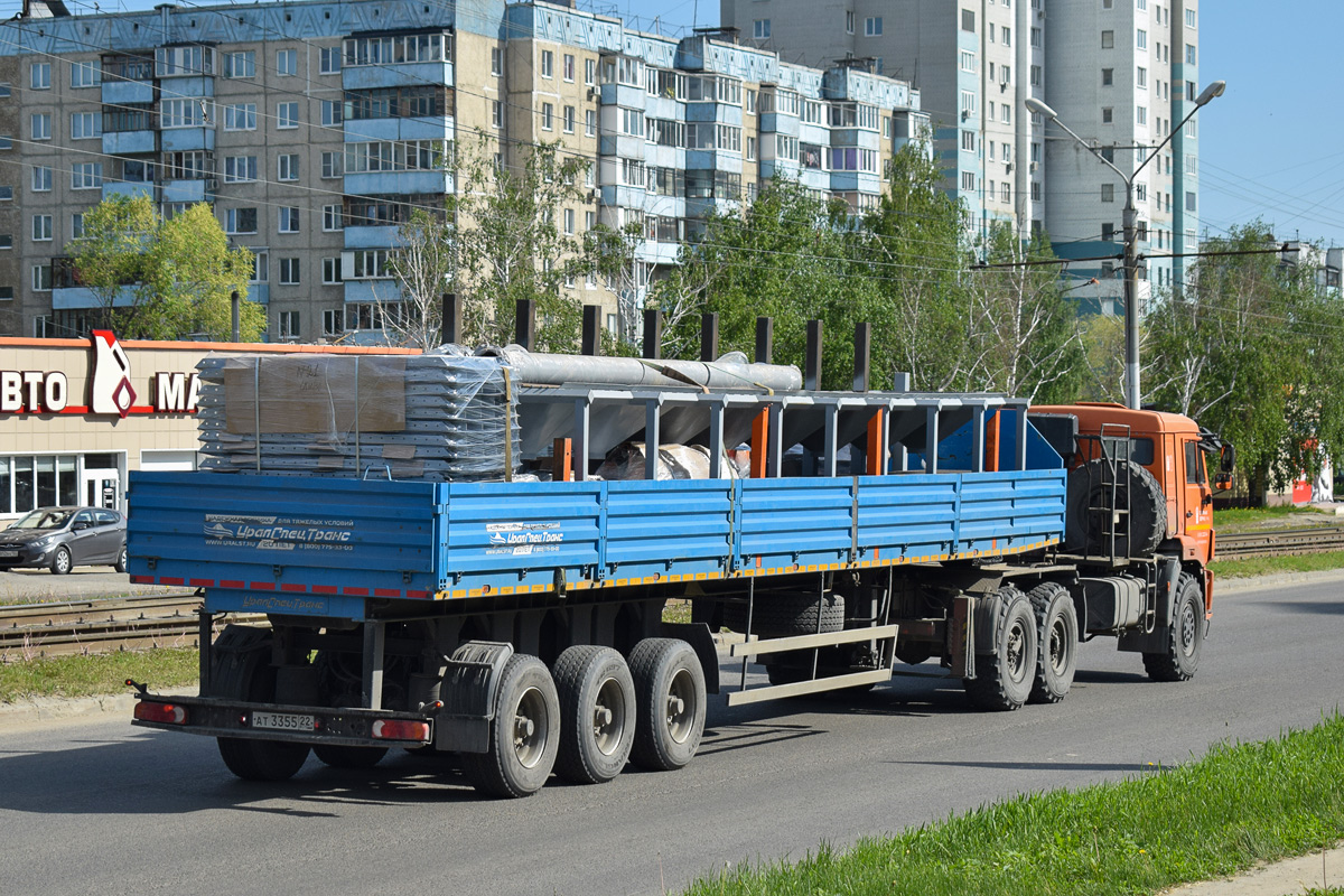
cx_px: 672
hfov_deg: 26.0
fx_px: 2912
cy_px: 448
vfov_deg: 17.5
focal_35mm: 78
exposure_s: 1/800
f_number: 6.3
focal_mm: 52
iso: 200
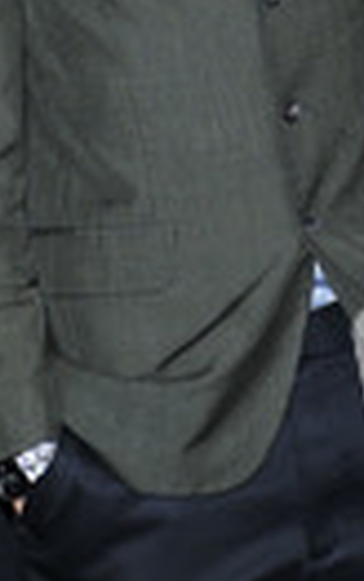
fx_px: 3060
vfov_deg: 10.8
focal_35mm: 193
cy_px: 129
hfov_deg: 6.8
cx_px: 180
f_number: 5.6
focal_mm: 62
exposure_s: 1/320
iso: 640
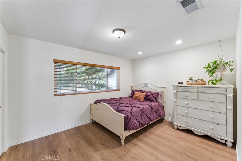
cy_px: 80
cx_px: 121
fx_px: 94
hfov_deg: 104.3
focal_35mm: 14
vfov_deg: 81.2
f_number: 13
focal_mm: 14
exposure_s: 6
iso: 100
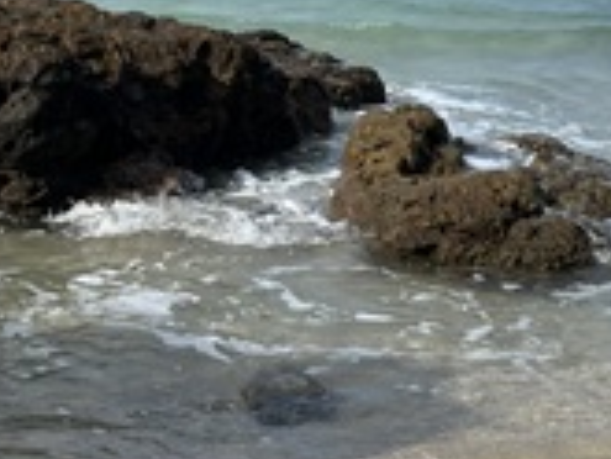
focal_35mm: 85
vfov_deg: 17.2
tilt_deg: -7.4
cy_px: 80
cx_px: 230
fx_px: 1501
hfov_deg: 22.9
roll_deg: -1.9
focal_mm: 5.1
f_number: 1.6
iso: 50
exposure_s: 1/3413
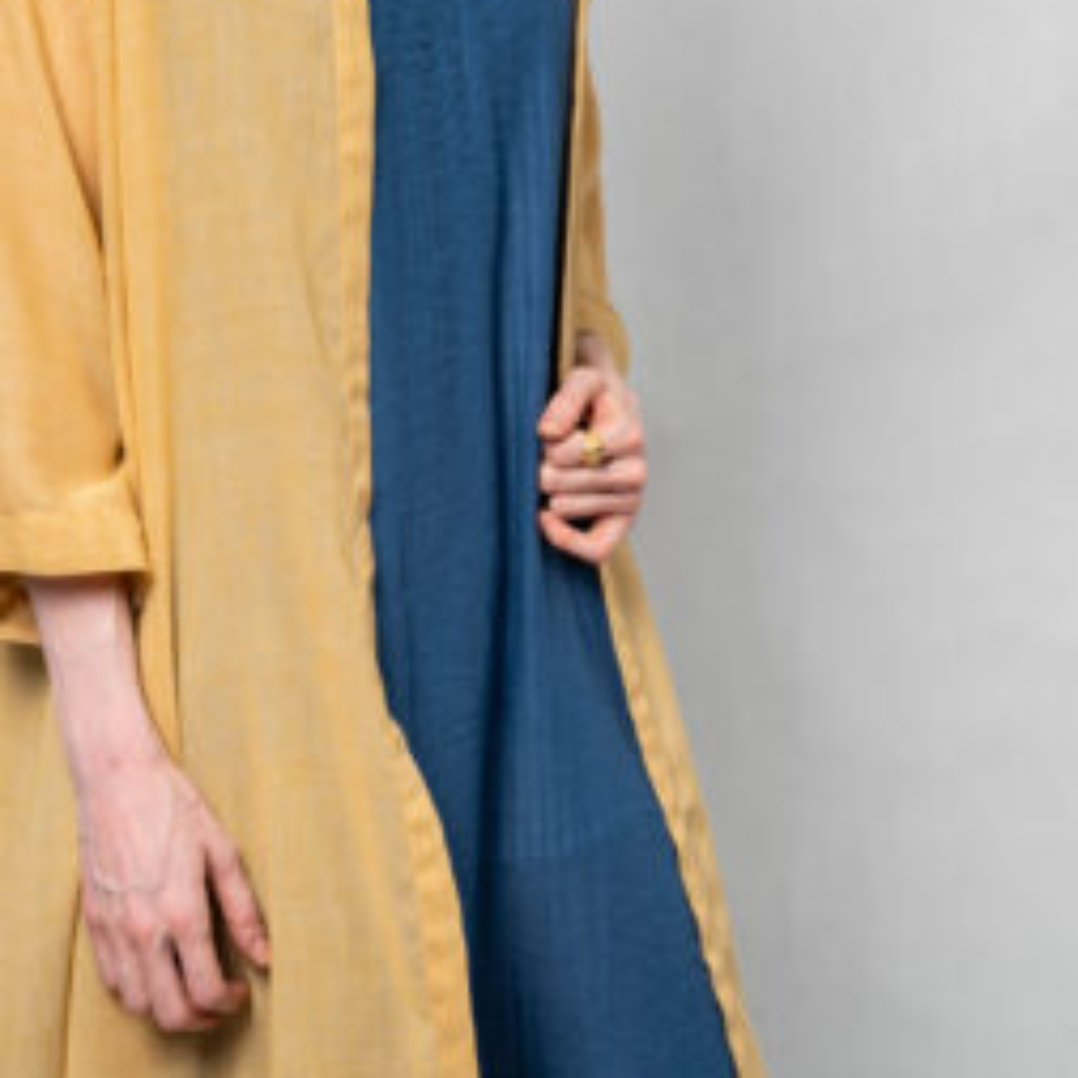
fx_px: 3735
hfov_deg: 16.4
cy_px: 383
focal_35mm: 106
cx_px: 469
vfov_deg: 16.4
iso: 100
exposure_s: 1/125
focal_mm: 70
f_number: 5.6
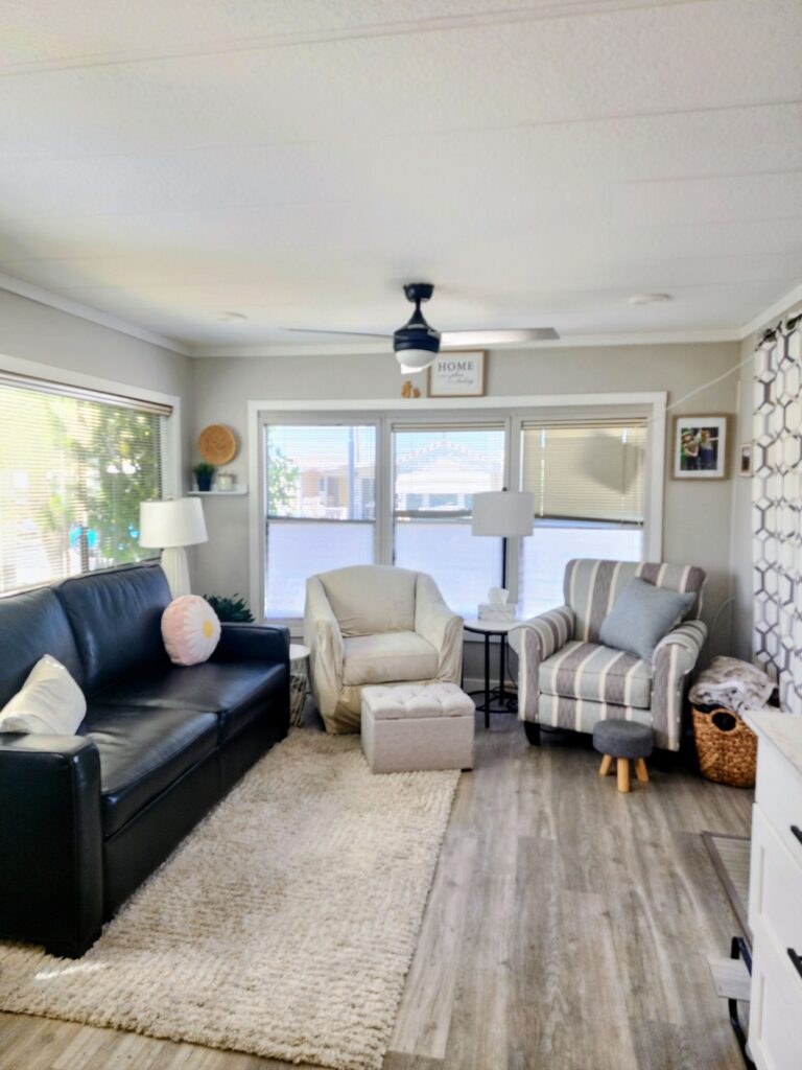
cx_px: 401
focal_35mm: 23
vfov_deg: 73.9
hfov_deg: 58.9
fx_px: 710
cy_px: 535
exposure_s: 1/120
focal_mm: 6.4
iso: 80
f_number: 1.8
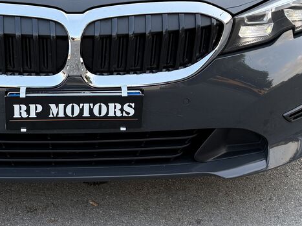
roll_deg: +0.8
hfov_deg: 25.9
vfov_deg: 18.9
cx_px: 67
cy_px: -34
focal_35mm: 74
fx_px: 645
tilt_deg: -11.5
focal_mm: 6.76
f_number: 1.78
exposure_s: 1/244
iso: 80
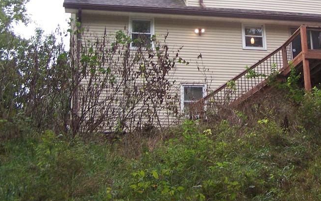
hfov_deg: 31.8
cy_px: 20
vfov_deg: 20.2
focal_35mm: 63
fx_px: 551
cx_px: 247
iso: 140
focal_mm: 6.3
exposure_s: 1/60
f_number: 2.8
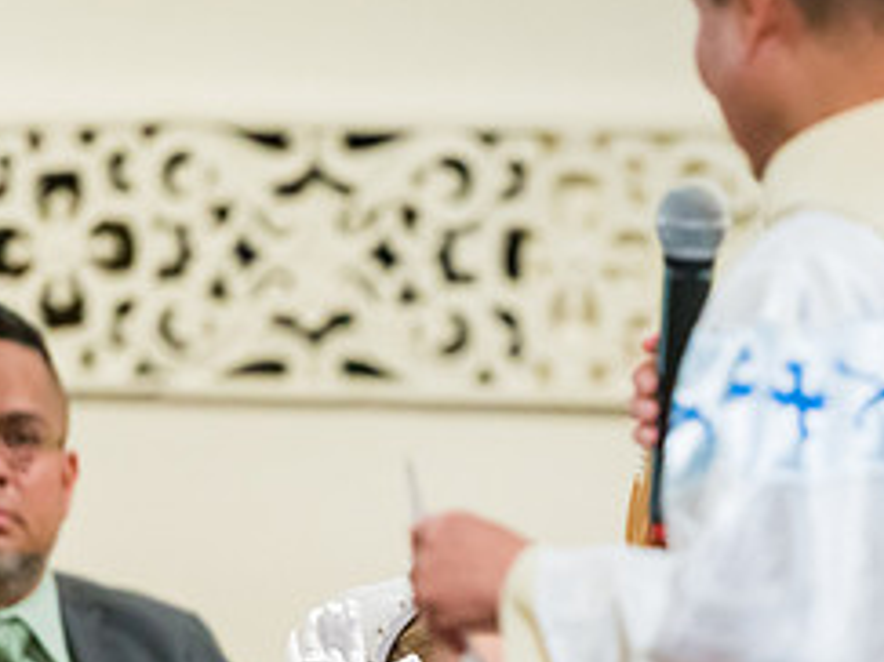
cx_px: 589
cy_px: 564
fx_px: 11716
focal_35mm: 459
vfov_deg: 3.2
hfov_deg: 4.3
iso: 6400
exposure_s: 1/200
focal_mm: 200
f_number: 3.2
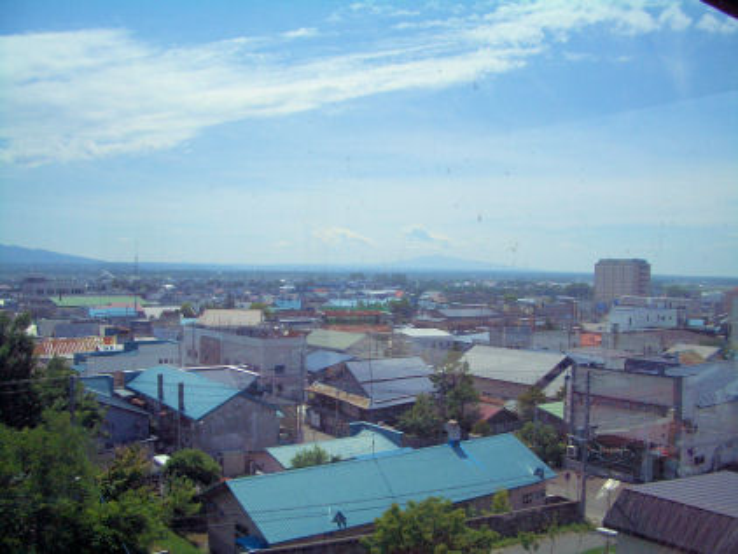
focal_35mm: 35
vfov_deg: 40.7
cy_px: 277
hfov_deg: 52.6
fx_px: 747
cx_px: 369
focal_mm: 5.8
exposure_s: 1/1600
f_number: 4.3
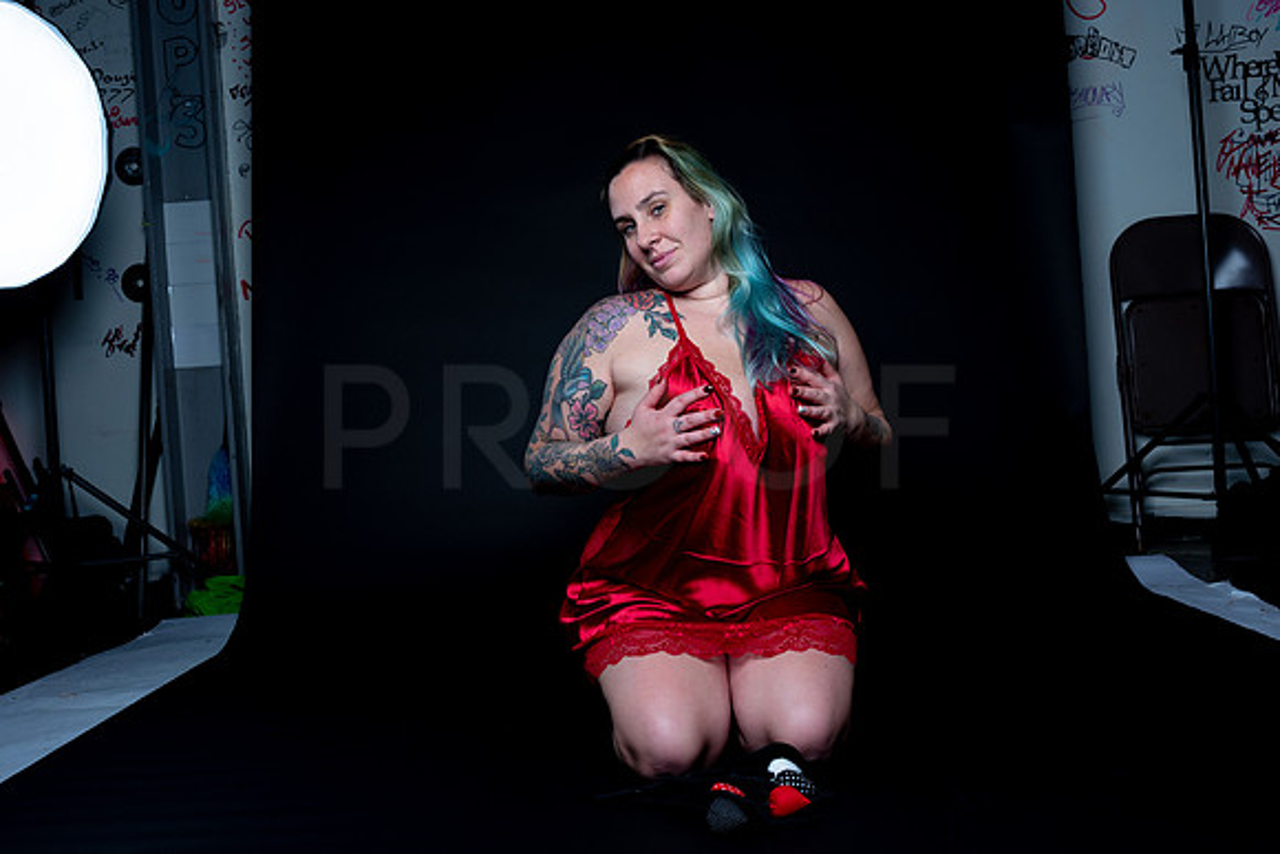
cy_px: 427
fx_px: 1245
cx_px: 640
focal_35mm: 35
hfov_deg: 54.4
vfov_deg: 37.9
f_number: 10
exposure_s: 1/160
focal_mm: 35
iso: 100
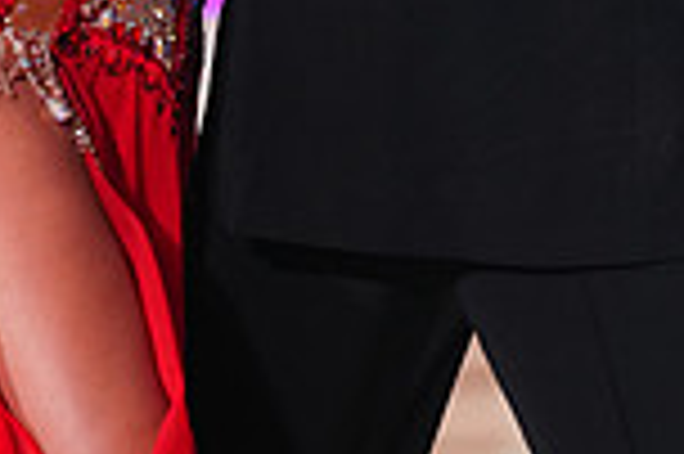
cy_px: -216
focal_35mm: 268
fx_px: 5086
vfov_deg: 5.1
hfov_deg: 7.7
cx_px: 313
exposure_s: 1/640
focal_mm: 70
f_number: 2.8
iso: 2000
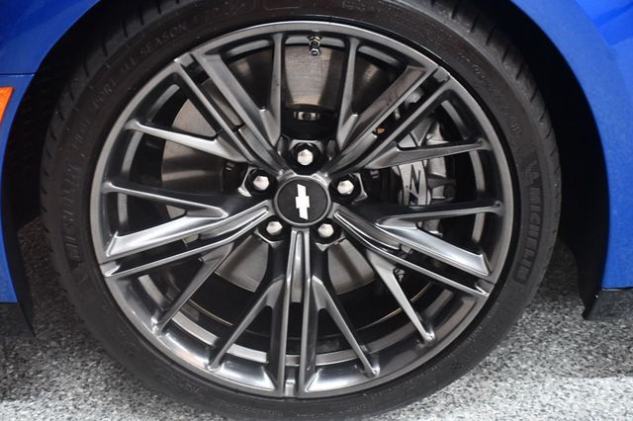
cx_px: 316
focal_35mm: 75
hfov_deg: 27.0
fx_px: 1318
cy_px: 210
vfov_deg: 18.2
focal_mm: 50
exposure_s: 1/60
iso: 5000
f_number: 4.8
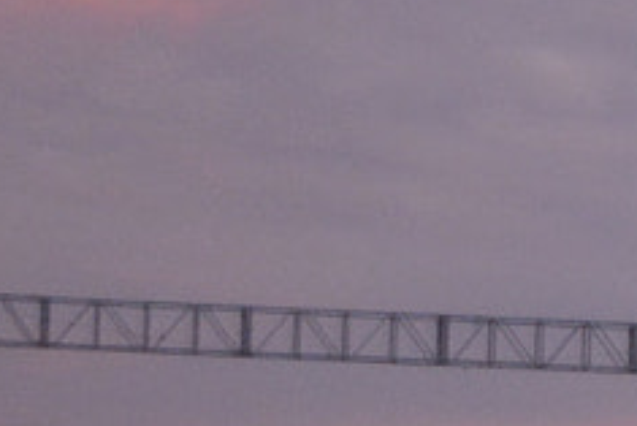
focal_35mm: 307
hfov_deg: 6.2
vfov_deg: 4.5
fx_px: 5435
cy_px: 301
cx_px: 1892
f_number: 4.2
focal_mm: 30
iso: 1100
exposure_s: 1/60
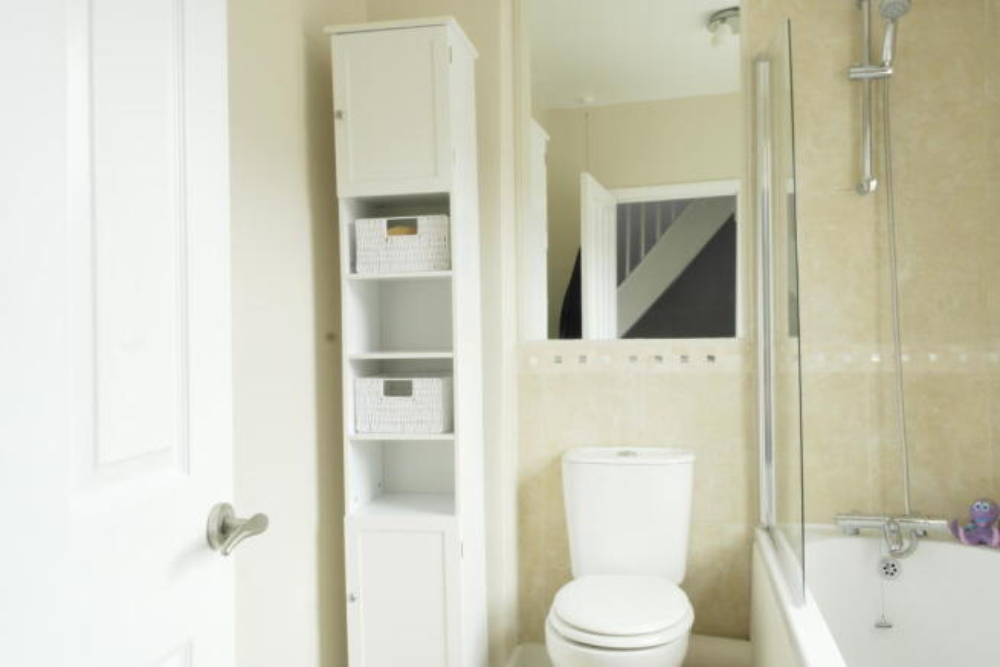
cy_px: 334
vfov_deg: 43.6
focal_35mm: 30
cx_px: 500
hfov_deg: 61.9
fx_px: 833
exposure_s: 1/2
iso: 400
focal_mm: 20
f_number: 22
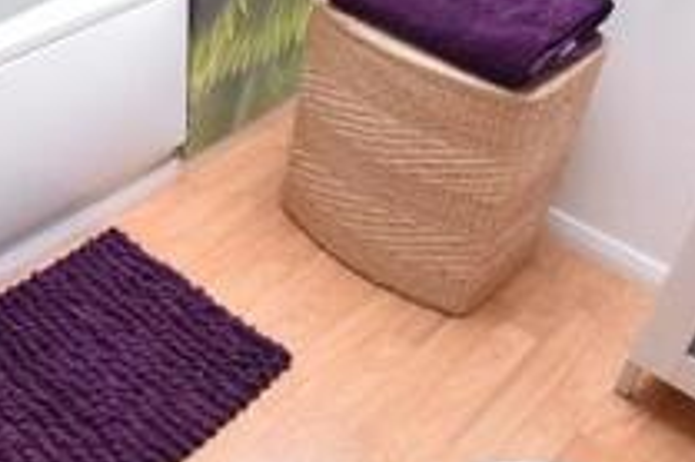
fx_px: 907
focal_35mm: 47
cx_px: 96
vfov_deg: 28.1
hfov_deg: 39.5
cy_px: 101
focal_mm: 10
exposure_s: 1/100
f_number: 5
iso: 6400
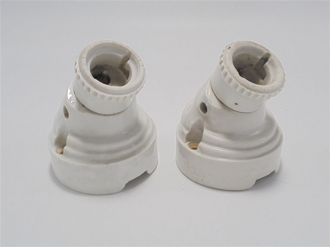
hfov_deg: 49.0
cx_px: 165
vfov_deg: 37.7
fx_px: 362
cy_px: 124
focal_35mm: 38
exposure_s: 1/50
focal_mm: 6.9
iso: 100
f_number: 4.2
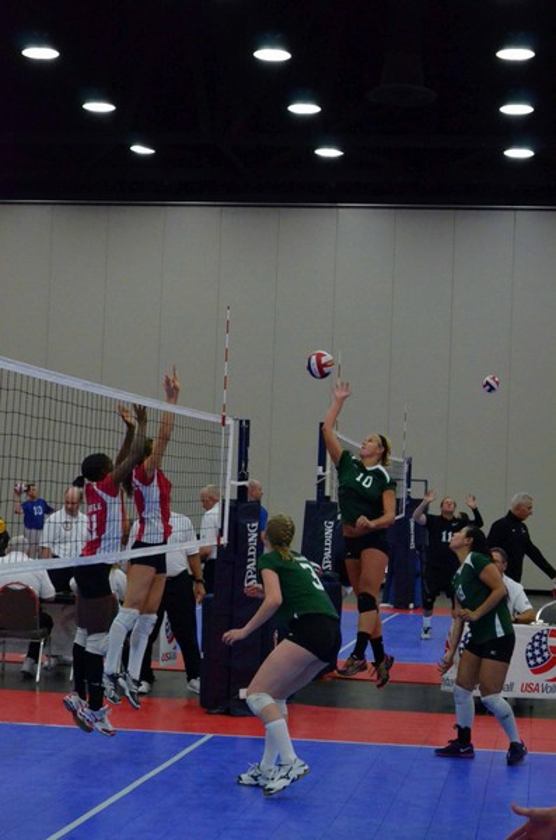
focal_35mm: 72
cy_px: 420
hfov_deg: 18.8
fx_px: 1677
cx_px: 278
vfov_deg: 28.1
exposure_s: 1/800
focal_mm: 48
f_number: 5.6
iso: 6400
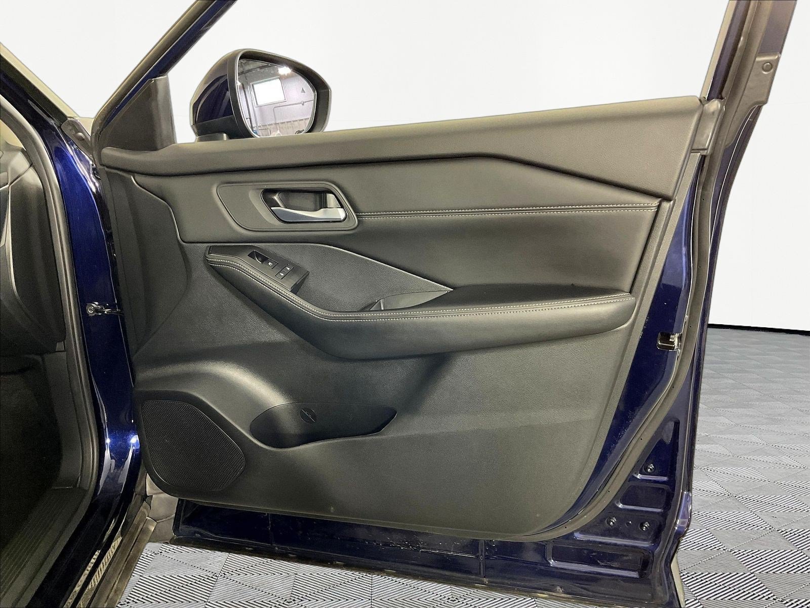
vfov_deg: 48.2
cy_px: 304
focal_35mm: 29
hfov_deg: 61.7
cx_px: 405
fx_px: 679
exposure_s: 1/60
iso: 125
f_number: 1.8
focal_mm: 3
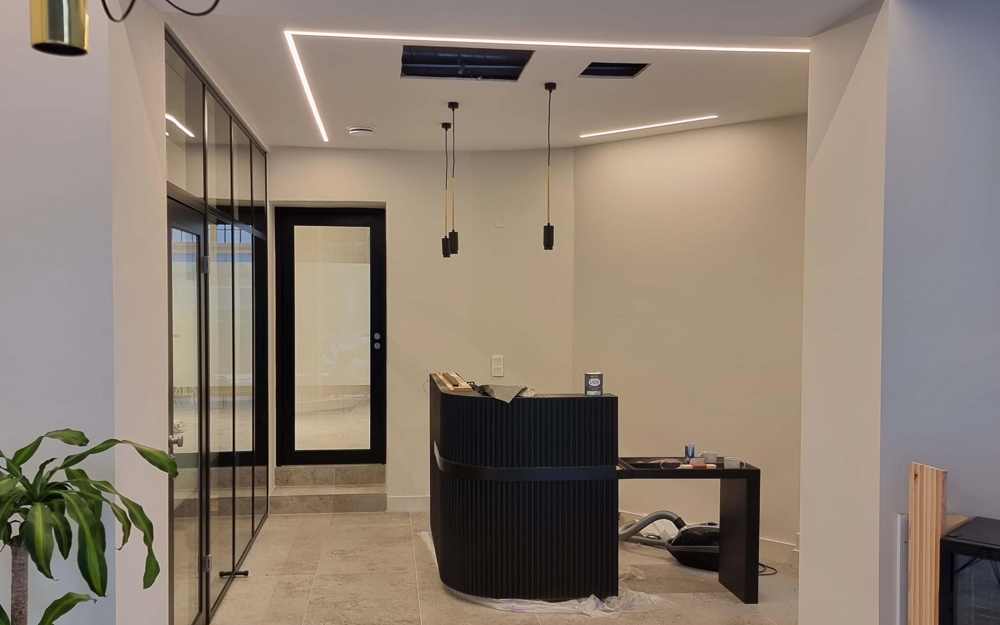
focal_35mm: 34
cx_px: 500
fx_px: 927
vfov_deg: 37.3
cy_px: 328
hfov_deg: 56.7
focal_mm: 6.7
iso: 80
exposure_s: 1/54
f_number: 1.8
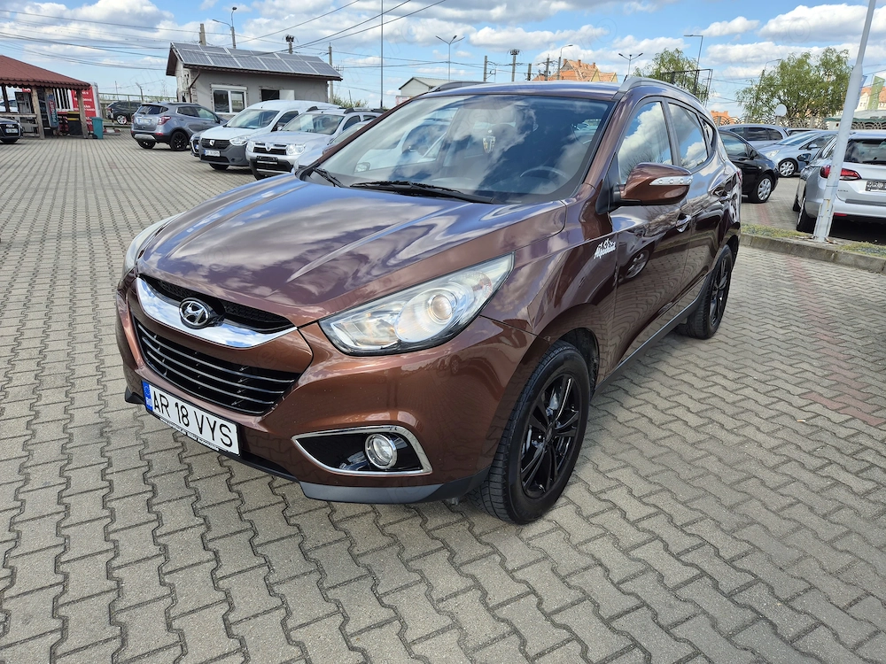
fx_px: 589
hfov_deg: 73.9
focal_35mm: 23
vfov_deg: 58.9
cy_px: 332
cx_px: 443
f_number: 1.8
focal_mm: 5.4
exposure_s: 1/946
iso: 25
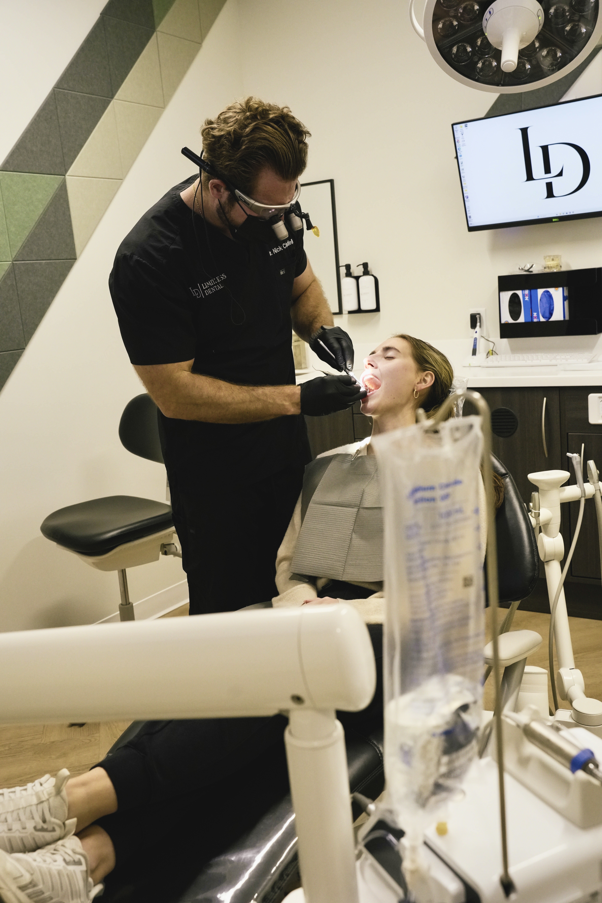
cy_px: 452
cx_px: 301
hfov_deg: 38.9
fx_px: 853
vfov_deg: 55.8
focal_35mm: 34
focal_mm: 34
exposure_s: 1/180
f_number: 5.6
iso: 12800
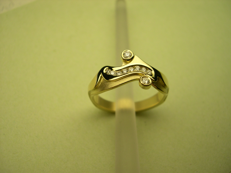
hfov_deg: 49.0
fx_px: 254
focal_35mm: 38
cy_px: 86
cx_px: 116
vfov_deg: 37.7
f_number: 2.8
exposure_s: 1/214
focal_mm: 8
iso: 100
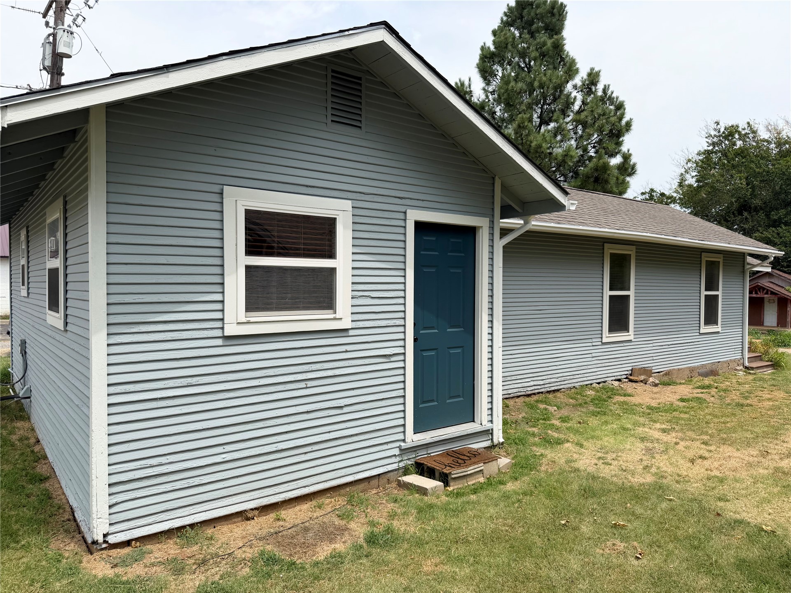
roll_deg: -0.3
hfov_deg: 71.6
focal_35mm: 24
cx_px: 396
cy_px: 296
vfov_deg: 56.8
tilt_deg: -1.6
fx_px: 548
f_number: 1.78
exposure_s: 1/4405
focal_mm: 6.76
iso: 80
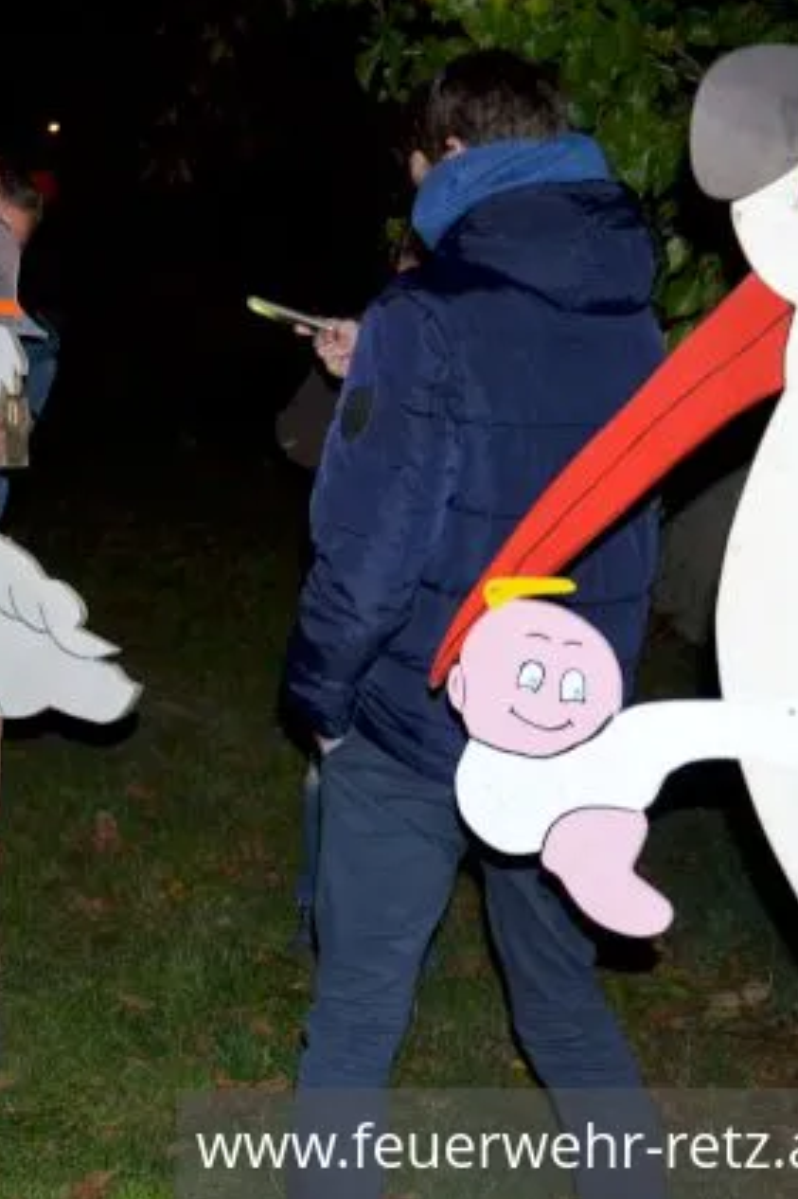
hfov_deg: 21.5
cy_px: 600
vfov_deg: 33.4
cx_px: -62
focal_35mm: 60
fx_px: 1996
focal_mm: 26
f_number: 4
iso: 3200
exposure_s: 1/60
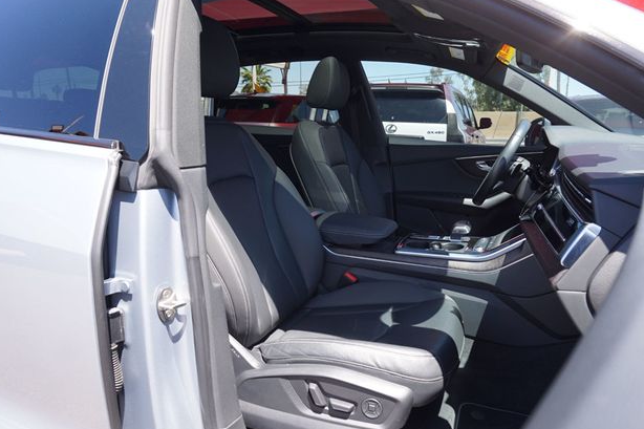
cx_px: 326
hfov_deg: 71.5
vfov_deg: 51.3
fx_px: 447
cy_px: 215
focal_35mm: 25
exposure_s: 1/80
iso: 100
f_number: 5.6
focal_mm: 16
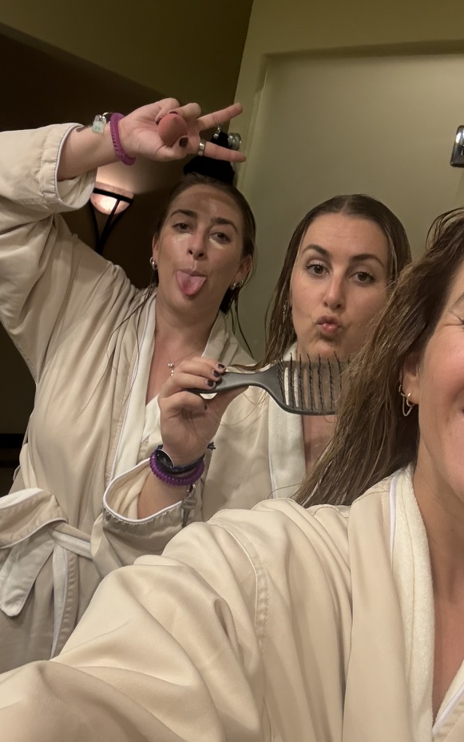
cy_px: 381
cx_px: 299
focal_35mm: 35
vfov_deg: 55.3
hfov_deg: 36.0
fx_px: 708
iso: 250
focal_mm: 2.69
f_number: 1.9
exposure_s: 1/60
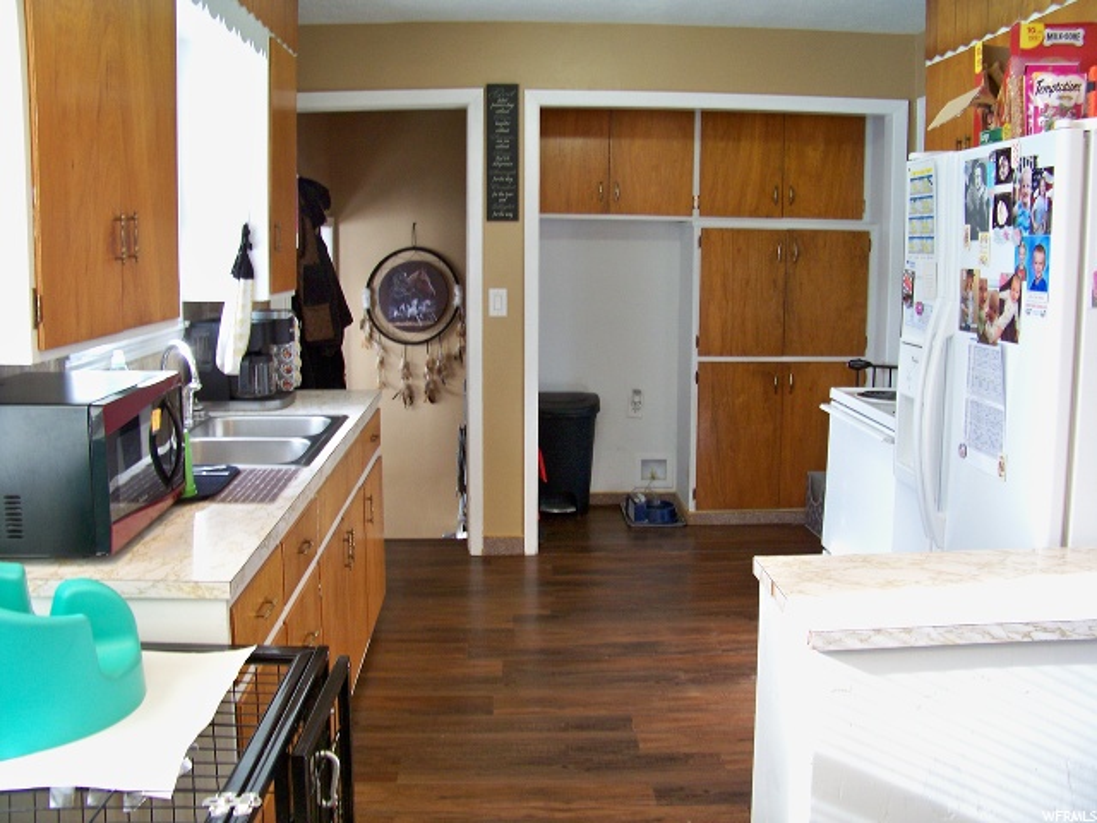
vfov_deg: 42.9
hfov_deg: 55.4
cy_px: 412
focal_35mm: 33
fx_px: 1046
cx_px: 548
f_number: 2.8
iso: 160
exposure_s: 1/30
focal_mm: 5.85
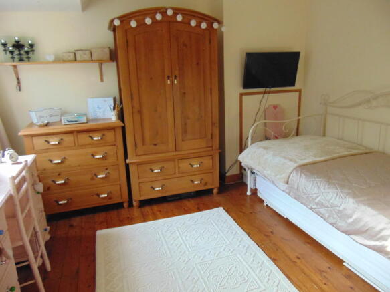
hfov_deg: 69.4
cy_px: 146
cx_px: 195
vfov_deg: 54.9
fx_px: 282
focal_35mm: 25
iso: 400
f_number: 3
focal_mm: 4.5
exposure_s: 1/25
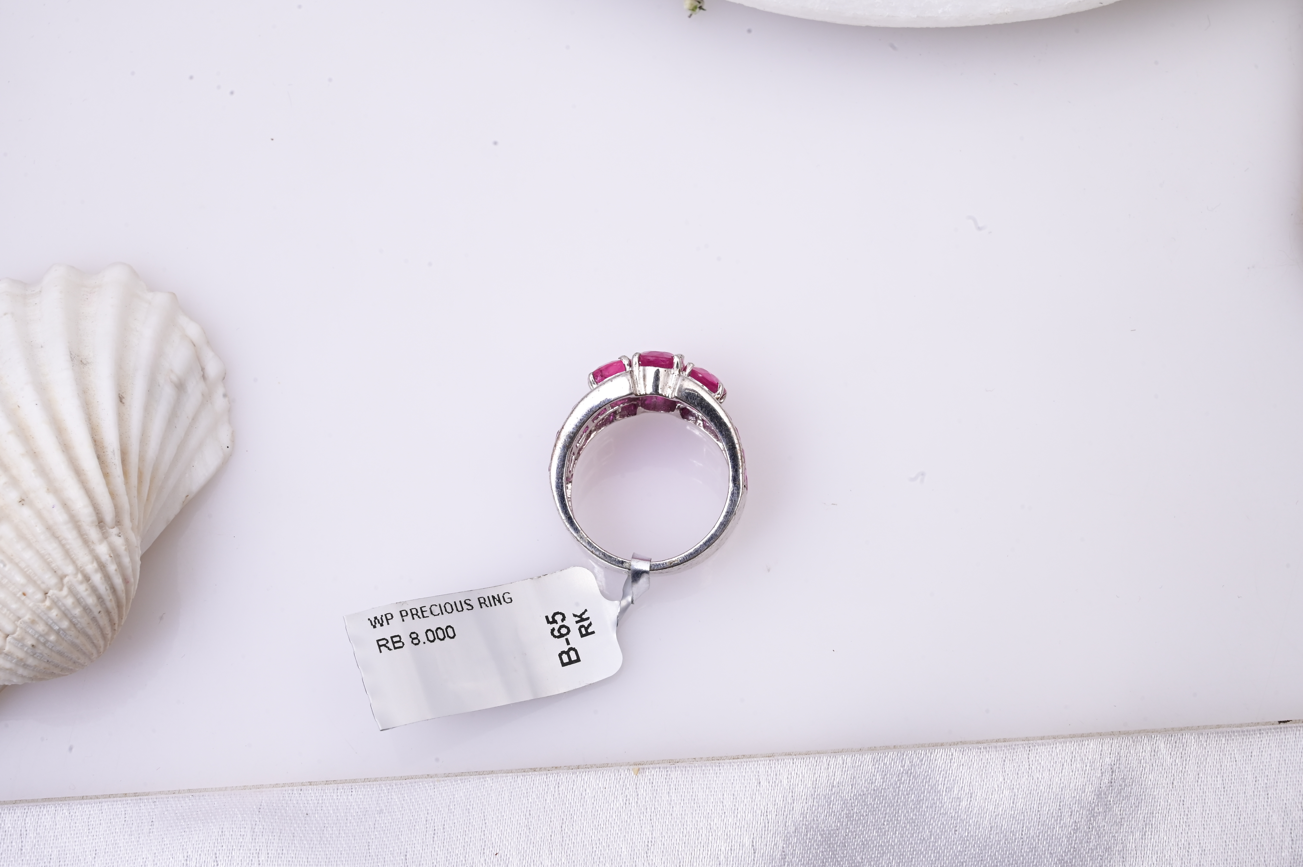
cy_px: 434
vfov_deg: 19.7
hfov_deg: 29.3
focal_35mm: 69
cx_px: 652
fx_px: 2496
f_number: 20
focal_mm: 69
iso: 640
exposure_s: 1/80
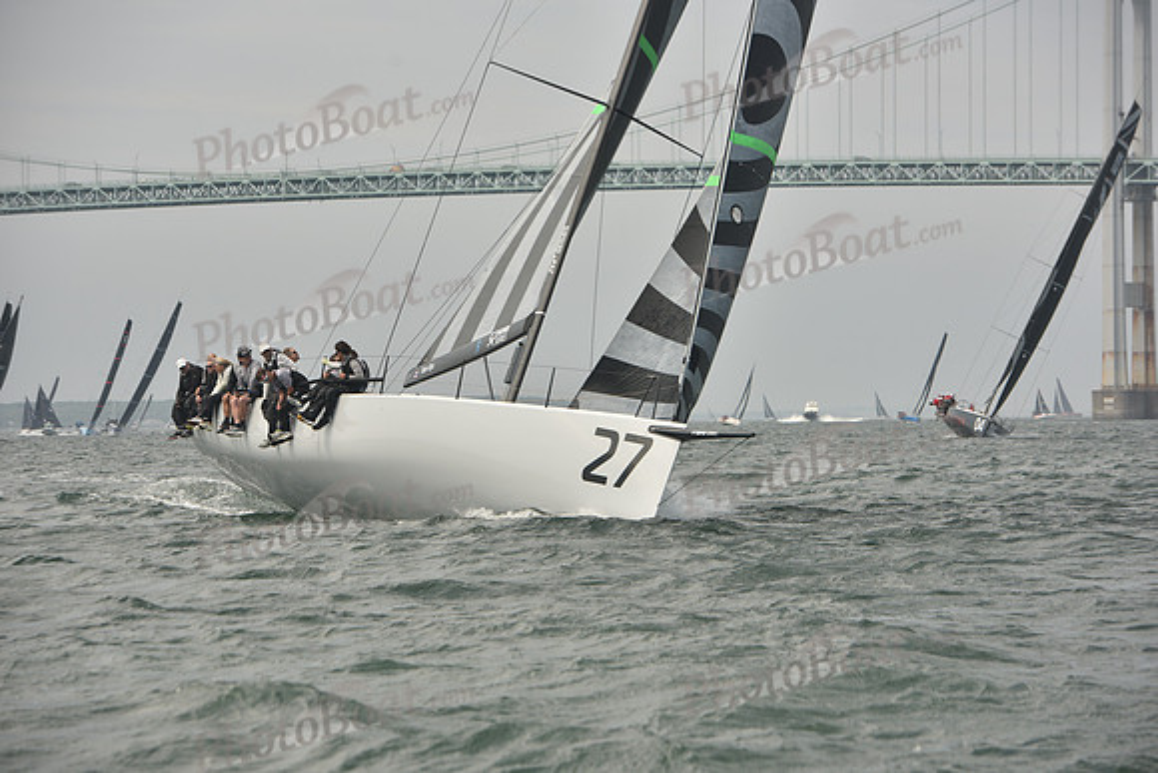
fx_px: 4343
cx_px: 579
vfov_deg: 10.2
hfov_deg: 15.2
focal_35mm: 135
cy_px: 386
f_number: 6.3
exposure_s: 1/640
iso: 250
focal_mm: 135
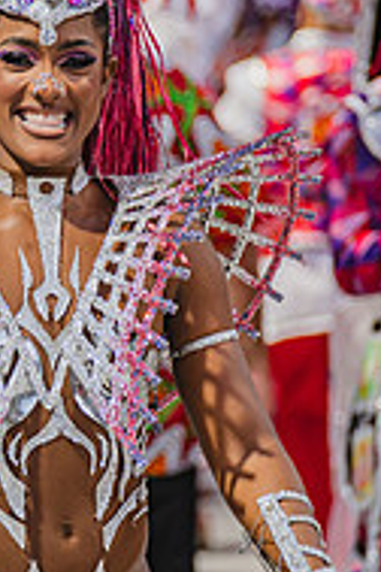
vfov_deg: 4.1
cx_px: 26
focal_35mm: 499
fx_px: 7921
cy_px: 291
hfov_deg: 2.8
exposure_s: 1/250
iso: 800
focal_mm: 210
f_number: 5.6
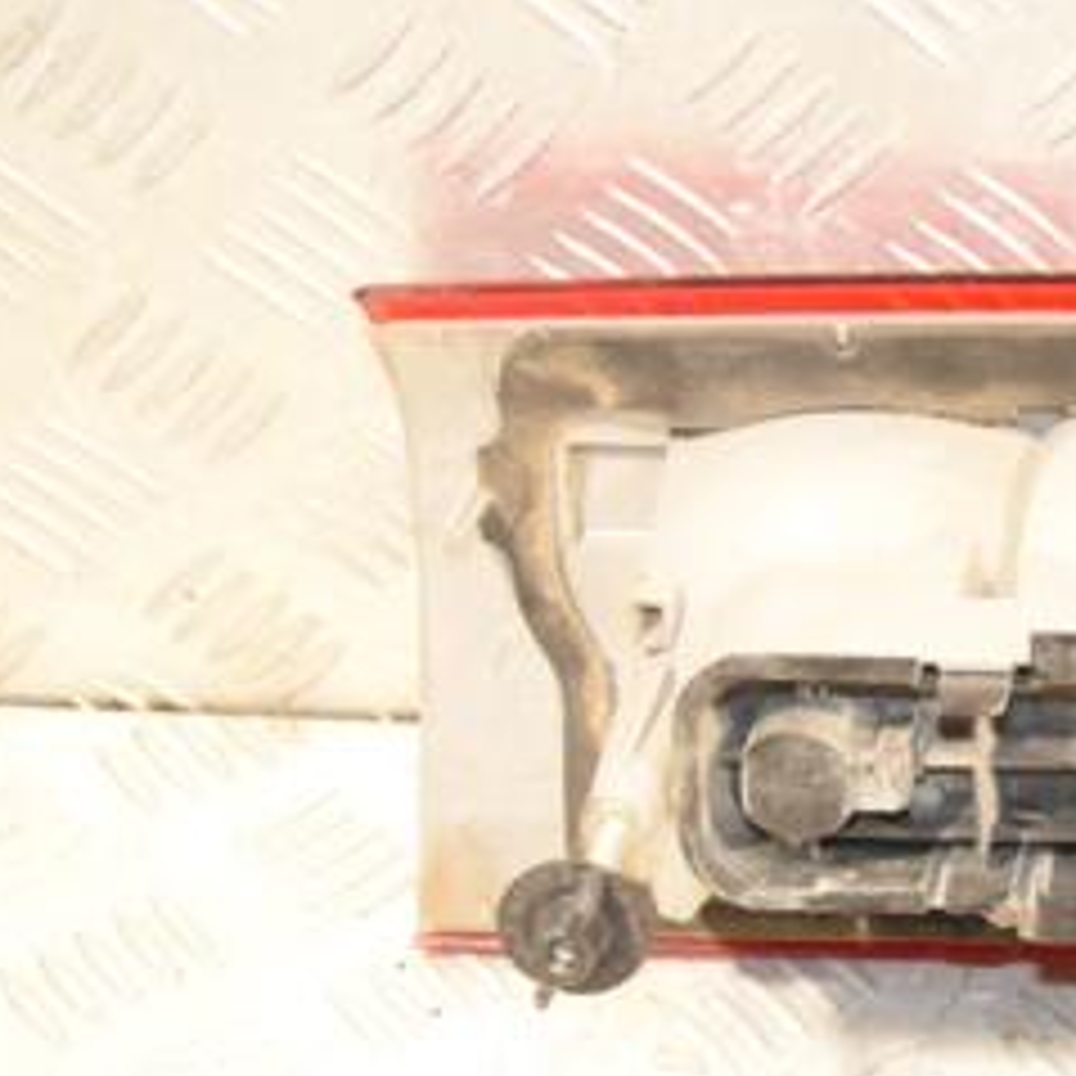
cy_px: 644
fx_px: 3833
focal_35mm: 109
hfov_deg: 15.4
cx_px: 1324
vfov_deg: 16.0
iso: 1600
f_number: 5.6
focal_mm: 34
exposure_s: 1/160
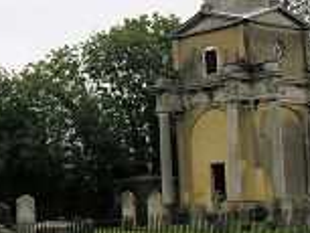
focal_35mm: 105
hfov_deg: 18.3
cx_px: 12
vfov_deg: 14.1
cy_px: 56
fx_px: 941
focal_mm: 8.9
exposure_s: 1/154
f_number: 5
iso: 50
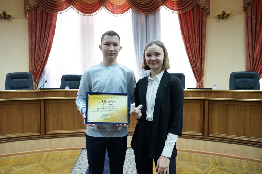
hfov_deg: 73.7
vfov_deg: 53.1
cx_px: 131
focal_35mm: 24
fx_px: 175
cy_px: 87
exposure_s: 1/160
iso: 4000
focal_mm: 24
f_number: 4.5
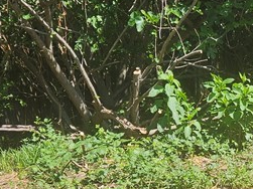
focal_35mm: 94
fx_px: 687
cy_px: 182
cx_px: 284
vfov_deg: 15.5
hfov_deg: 19.9
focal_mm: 5.4
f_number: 1.8
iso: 25
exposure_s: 1/1078
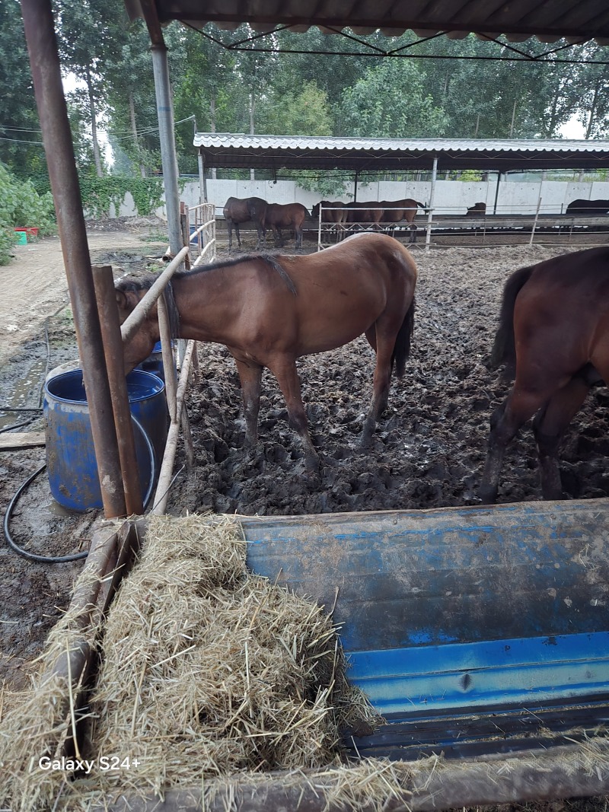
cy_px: 406
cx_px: 304
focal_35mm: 23
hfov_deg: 58.9
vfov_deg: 73.9
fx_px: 540
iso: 3200
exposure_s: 1/50
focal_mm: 5.4
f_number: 1.8
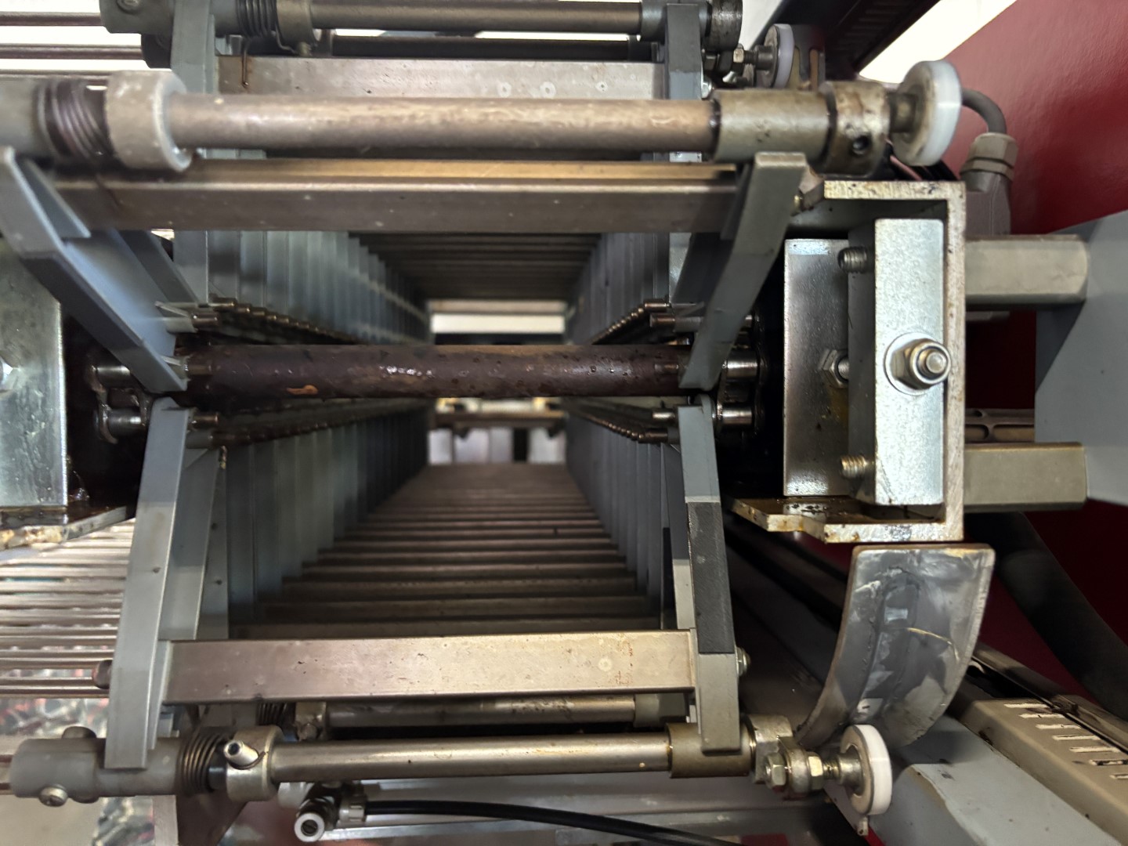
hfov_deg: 67.3
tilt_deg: -2.1
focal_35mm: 26
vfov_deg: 53.1
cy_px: 423
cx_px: 564
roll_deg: +0.1
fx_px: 847
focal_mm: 5.96
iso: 640
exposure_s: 1/33
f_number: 1.6
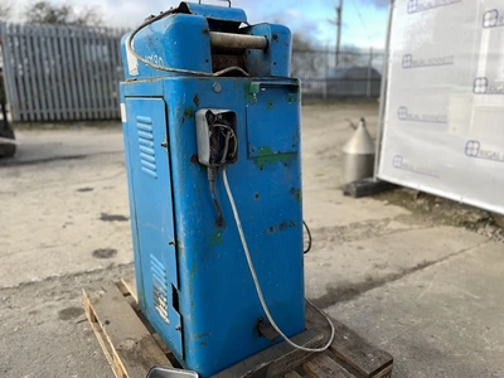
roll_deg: +0.9
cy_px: 189
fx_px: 379
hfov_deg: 67.3
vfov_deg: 53.1
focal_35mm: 26
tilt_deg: -15.5
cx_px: 252
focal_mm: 5.1
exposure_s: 1/992
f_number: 1.6
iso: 32
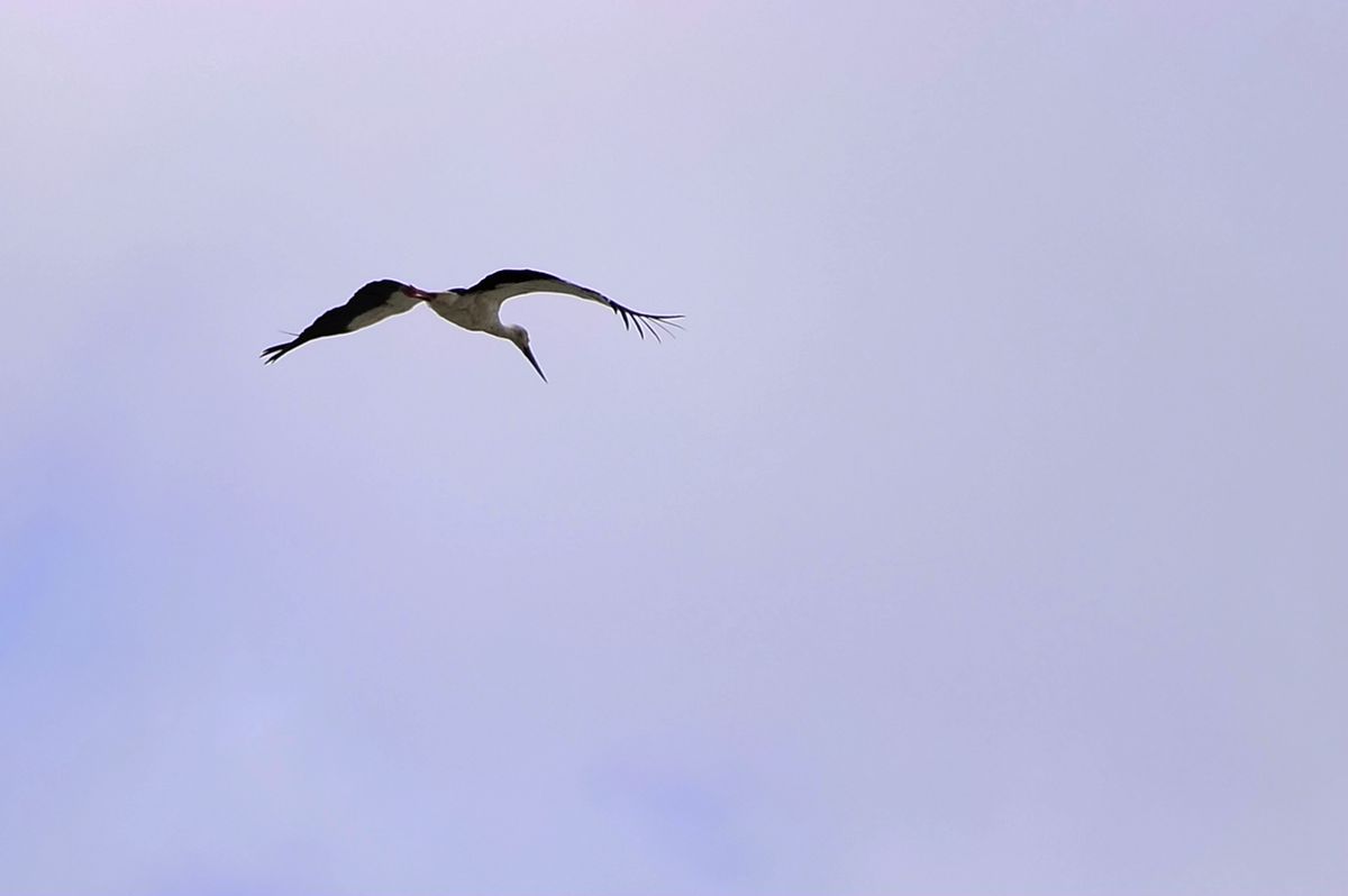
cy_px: 448
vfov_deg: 2.3
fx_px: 22448
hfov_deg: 3.4
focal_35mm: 600
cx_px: 674
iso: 200
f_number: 7.1
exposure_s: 1/1250
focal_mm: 600
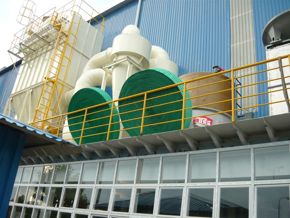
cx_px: 145
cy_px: 109
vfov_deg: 42.9
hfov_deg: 55.4
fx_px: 276
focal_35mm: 33
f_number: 2.8
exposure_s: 1/250
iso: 100
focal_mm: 5.5
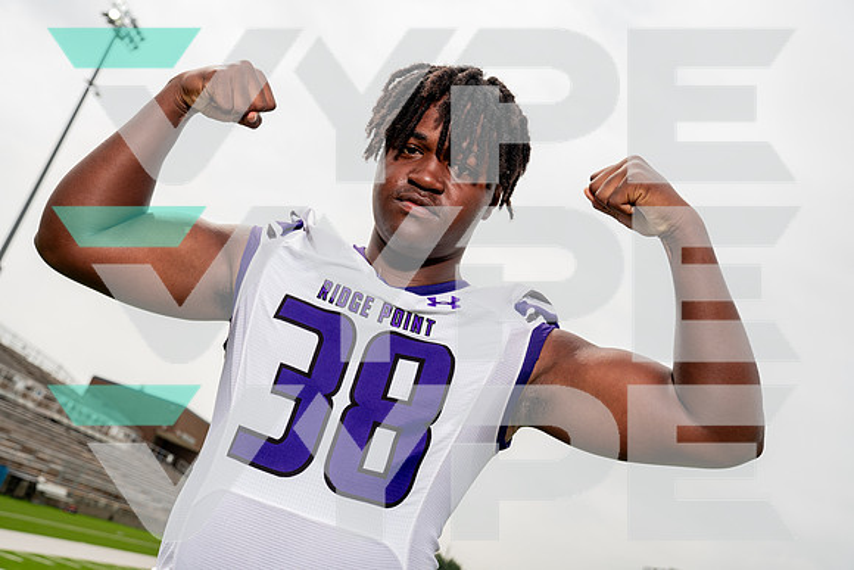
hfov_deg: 49.5
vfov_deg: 34.2
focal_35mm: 39
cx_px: 427
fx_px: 925
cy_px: 285
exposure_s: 1/640
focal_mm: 39
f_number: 5.6
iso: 125
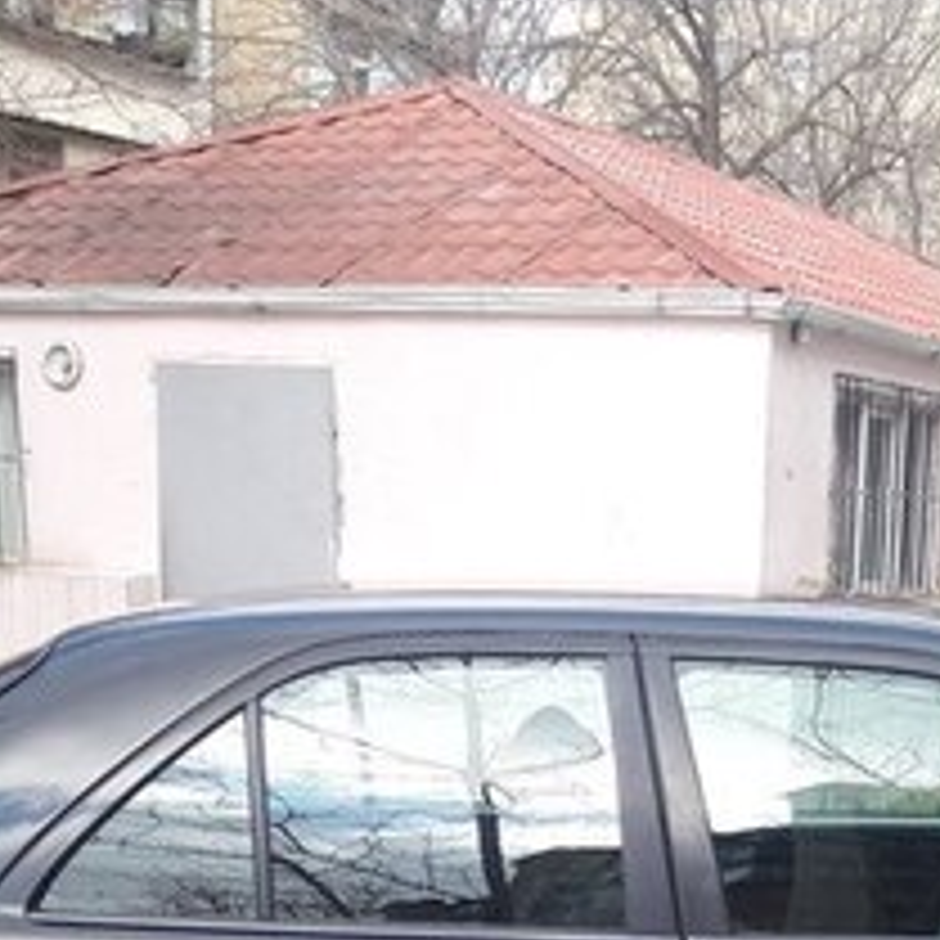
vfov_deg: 20.9
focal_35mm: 78
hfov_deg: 21.9
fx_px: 2396
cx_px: 760
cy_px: 1095
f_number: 1.9
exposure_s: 1/174
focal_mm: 3.7
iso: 40
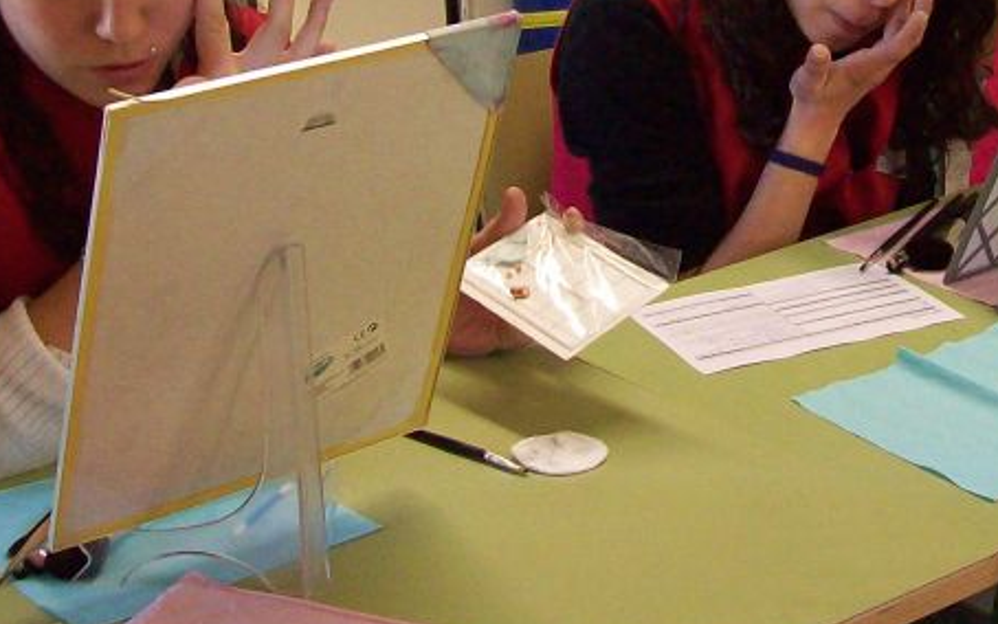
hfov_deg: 24.0
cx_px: 607
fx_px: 2340
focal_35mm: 86
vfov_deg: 14.8
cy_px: -55
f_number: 2.7
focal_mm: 6
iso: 200
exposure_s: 1/64
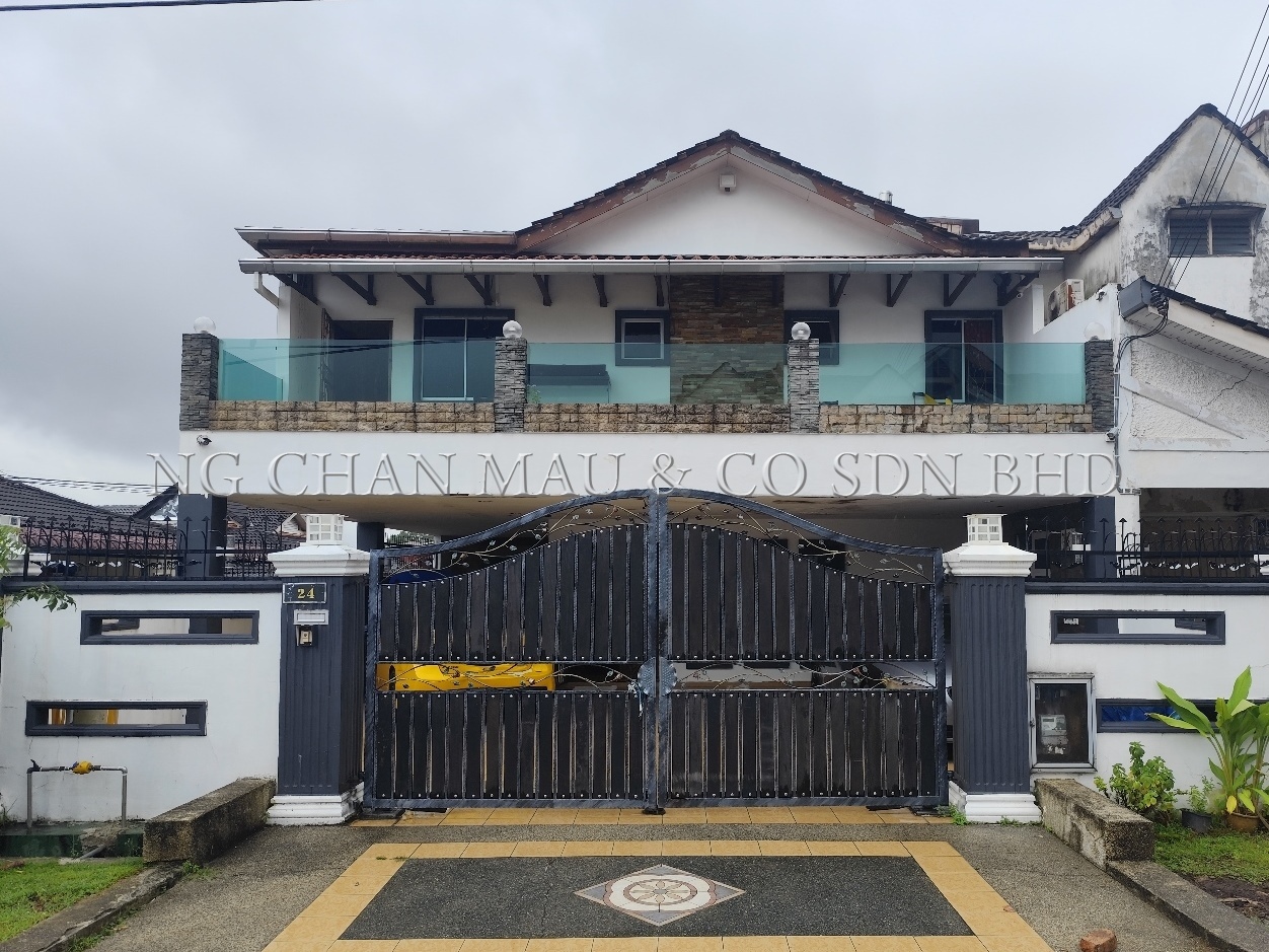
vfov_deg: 58.9
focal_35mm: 23
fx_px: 843
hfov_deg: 73.9
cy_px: 476
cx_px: 634
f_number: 1.65
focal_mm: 6.14
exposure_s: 1/513
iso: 50
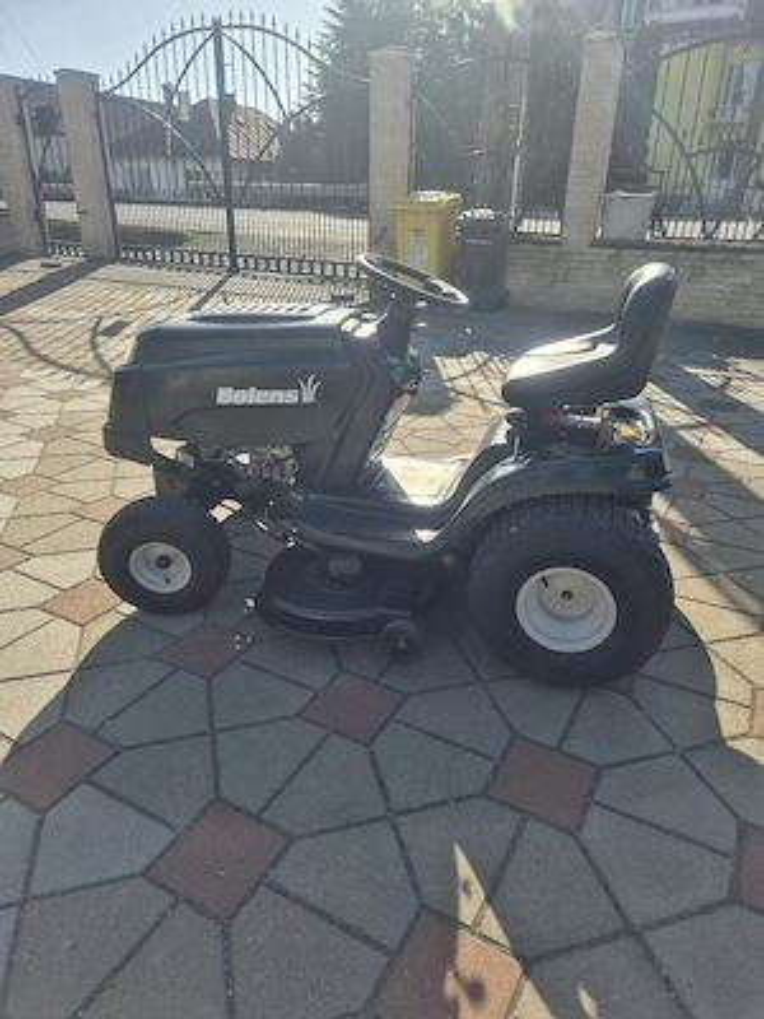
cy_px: 510
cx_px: 382
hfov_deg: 58.9
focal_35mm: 23
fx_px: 677
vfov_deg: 73.9
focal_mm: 5.4
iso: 25
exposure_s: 1/1667
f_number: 1.8
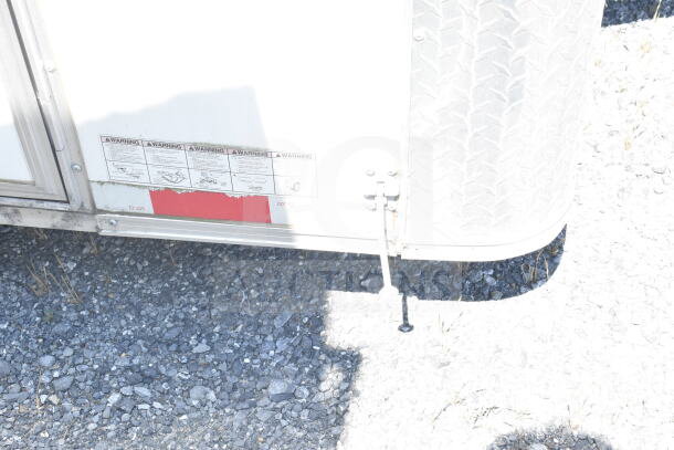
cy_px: 225
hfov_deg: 35.0
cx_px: 337
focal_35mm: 57
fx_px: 1067
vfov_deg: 23.8
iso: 1600
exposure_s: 1/400
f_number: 10
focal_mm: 38
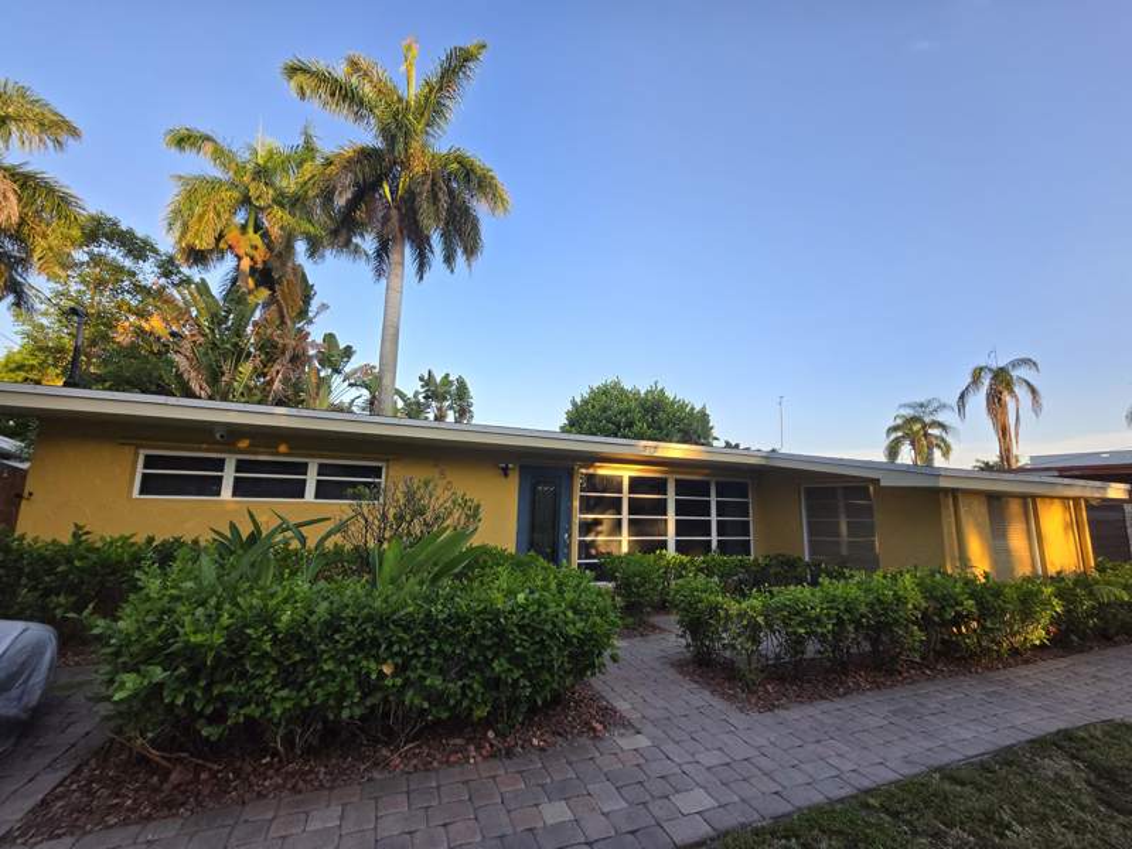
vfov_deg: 89.9
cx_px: 566
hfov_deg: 106.2
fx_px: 425
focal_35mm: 13
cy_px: 424
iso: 25
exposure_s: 1/205
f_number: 2.2
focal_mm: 1.7
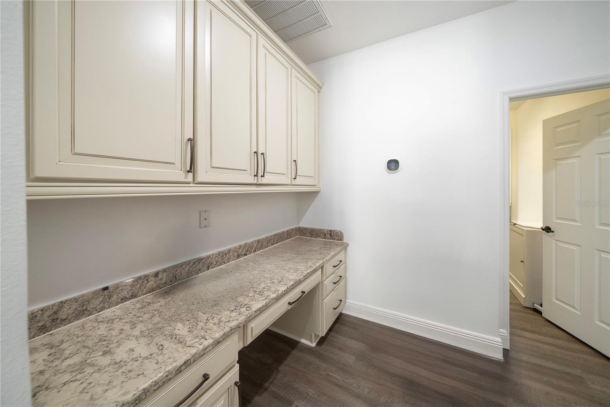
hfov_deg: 112.6
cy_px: 204
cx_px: 305
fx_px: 203
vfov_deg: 90.1
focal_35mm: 12
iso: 640
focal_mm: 12
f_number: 4
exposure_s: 1/40
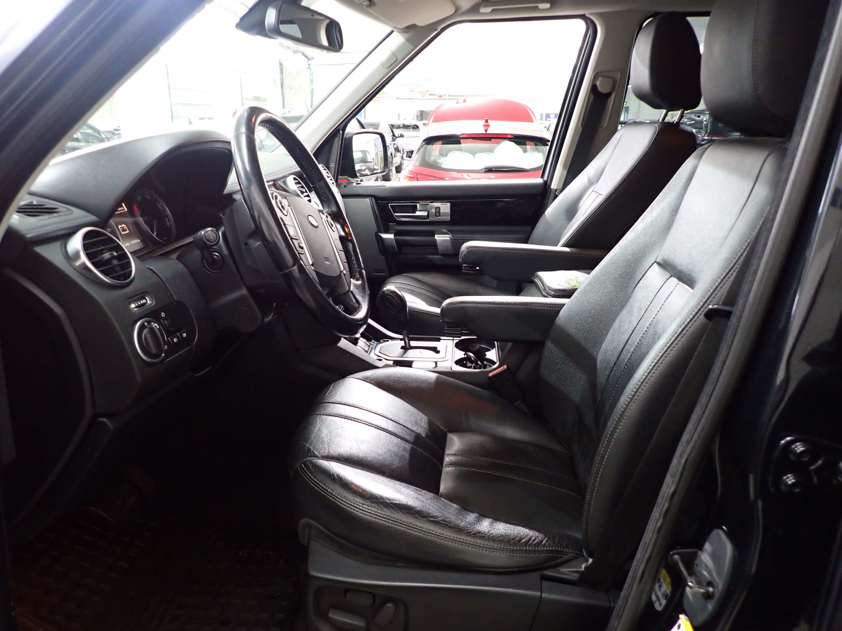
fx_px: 608
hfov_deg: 69.4
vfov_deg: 54.9
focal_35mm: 25
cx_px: 421
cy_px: 316
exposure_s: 1/30
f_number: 2
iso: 500
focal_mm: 4.5
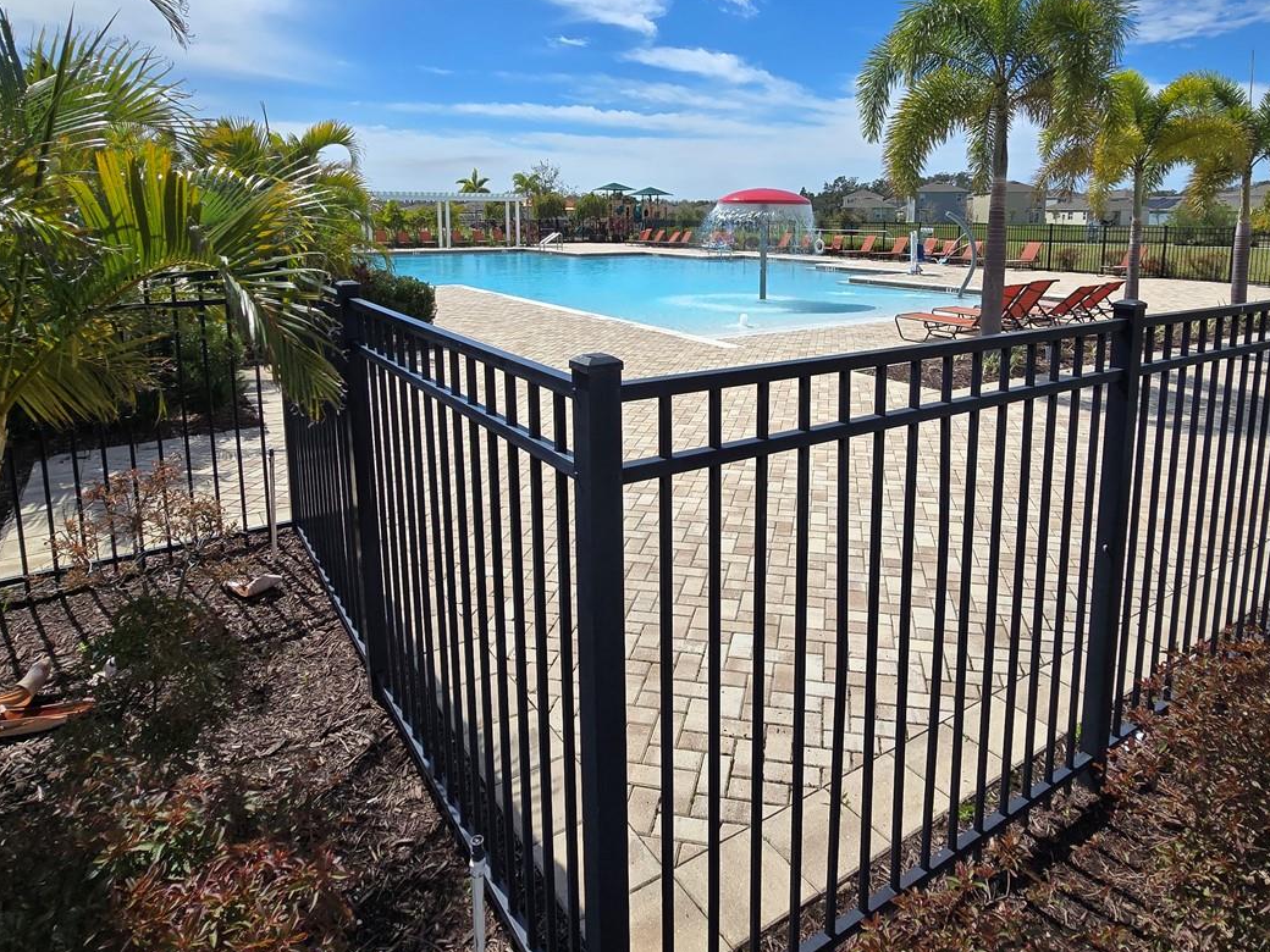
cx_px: 679
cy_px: 333
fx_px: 734
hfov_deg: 81.6
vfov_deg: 64.6
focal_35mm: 20
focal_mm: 2.2
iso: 50
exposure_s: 1/3390
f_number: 2.2
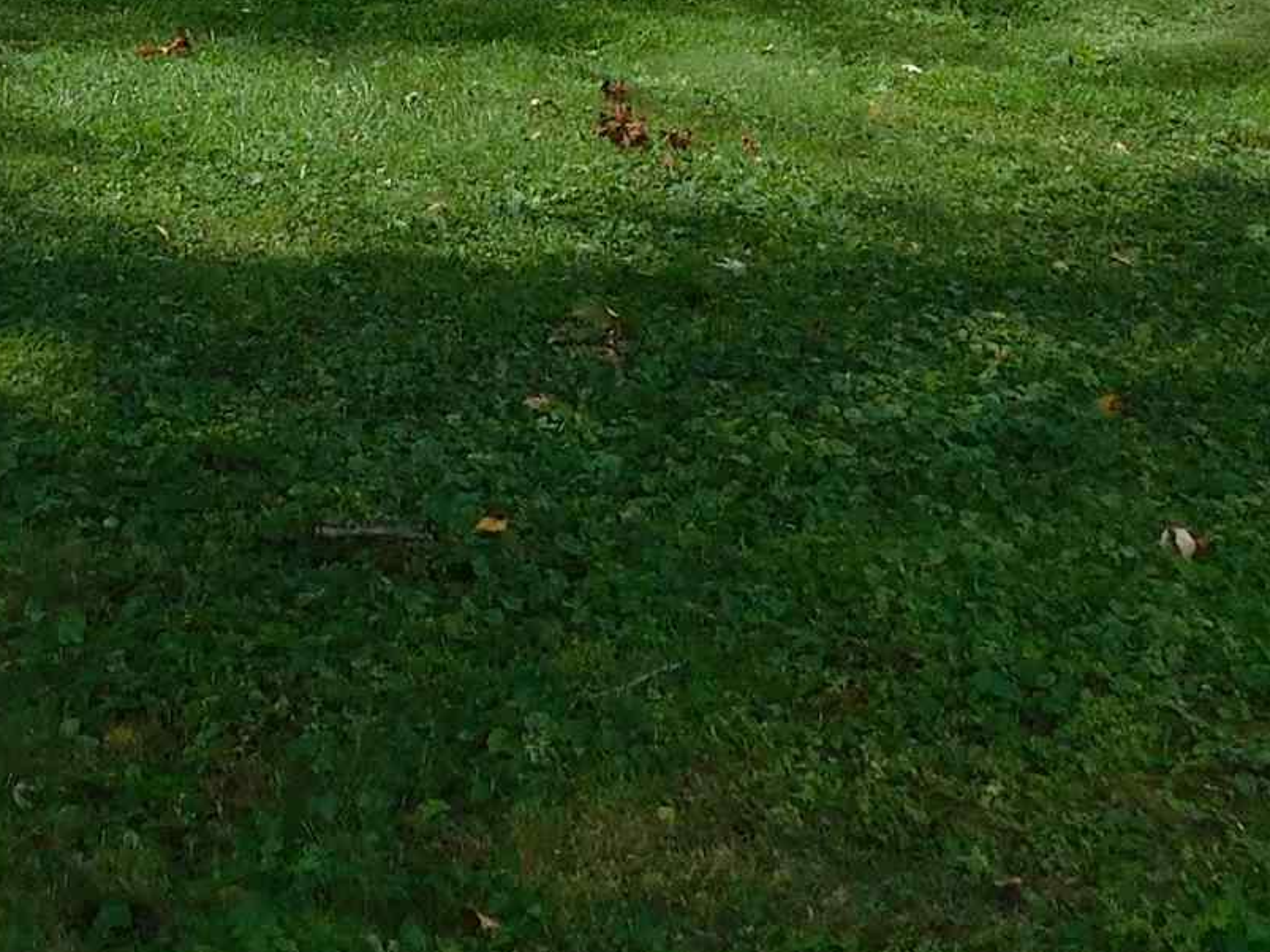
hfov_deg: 22.0
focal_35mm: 88
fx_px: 3228
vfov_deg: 15.2
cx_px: 312
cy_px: -593
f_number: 3
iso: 125
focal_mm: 4
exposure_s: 1/640
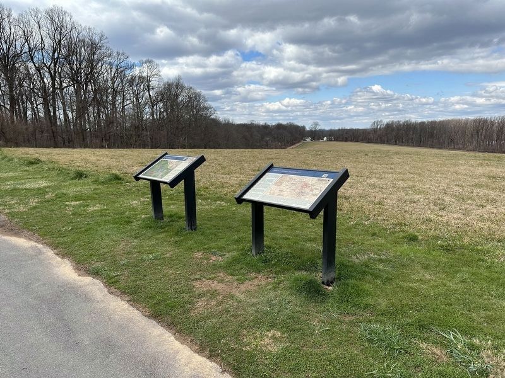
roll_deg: +1.4
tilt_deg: -11.0
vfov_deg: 56.8
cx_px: 252
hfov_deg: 71.6
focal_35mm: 24
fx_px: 350
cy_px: 189
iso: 80
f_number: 1.78
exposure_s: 1/3247
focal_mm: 6.86
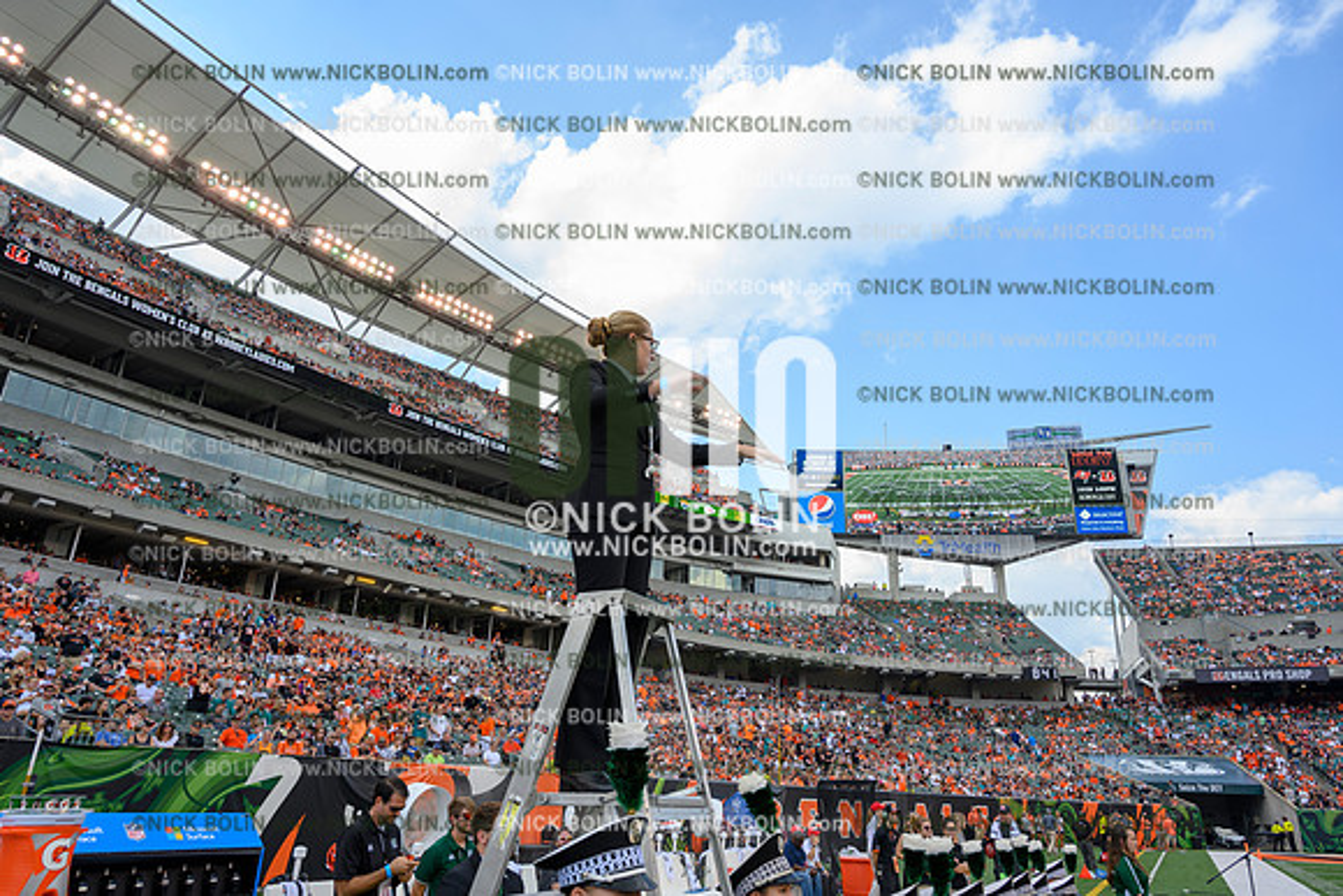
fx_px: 896
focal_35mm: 24
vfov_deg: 53.2
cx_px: 672
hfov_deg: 73.7
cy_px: 448
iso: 80
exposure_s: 1/100
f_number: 7.1
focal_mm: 24
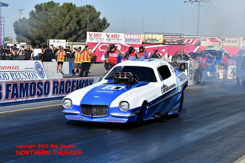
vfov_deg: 13.1
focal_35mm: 105
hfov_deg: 19.4
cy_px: 82
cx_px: 122
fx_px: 715
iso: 160
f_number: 5.6
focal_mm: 70
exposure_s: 1/1250
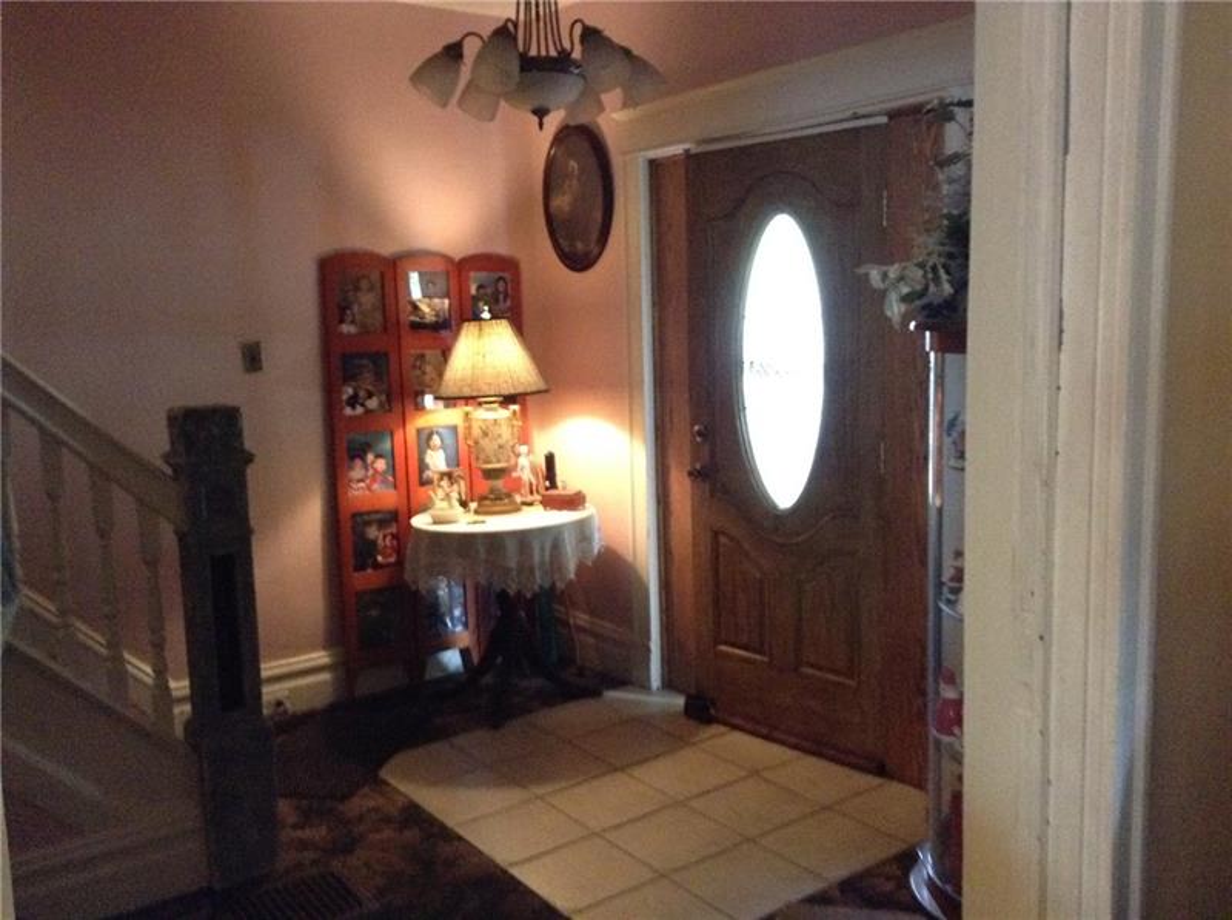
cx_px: 616
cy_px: 460
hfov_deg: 55.4
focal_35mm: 33
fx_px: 1172
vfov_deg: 42.8
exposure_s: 1/15
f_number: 2.4
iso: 500
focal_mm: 3.3
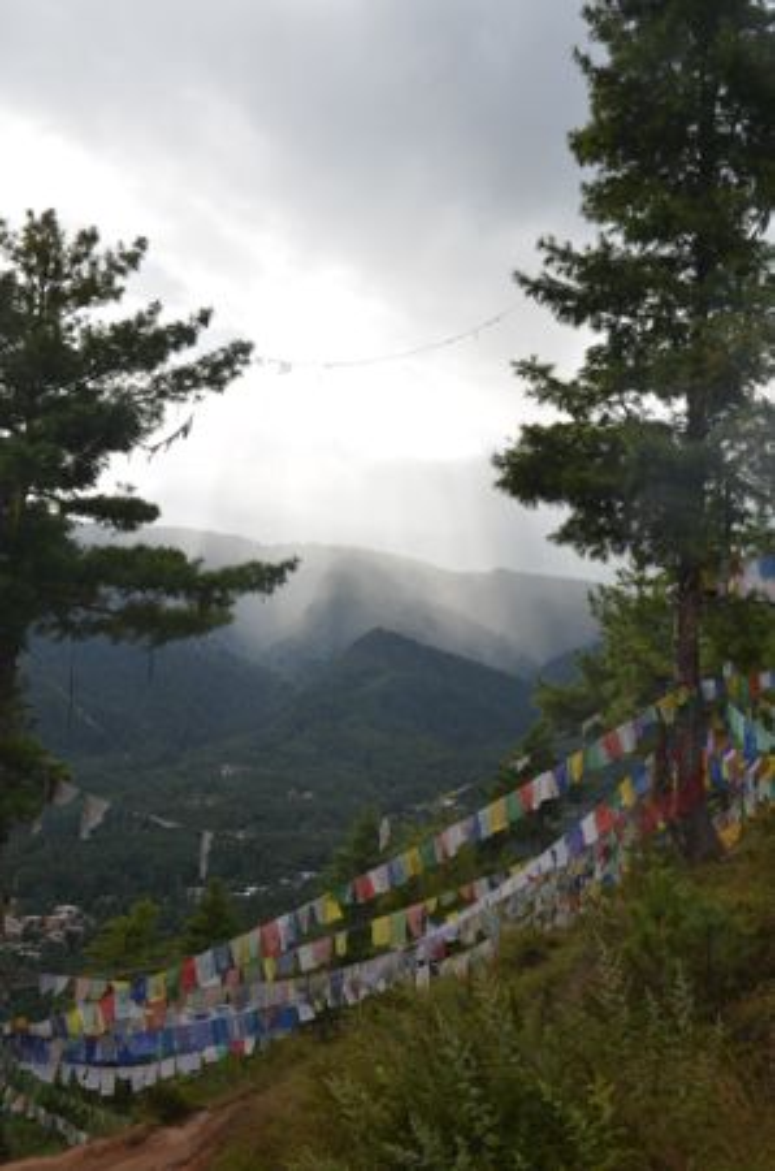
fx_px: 1314
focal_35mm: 40
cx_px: 388
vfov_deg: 48.0
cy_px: 586
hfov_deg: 32.9
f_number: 8
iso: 100
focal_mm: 27
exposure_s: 1/250
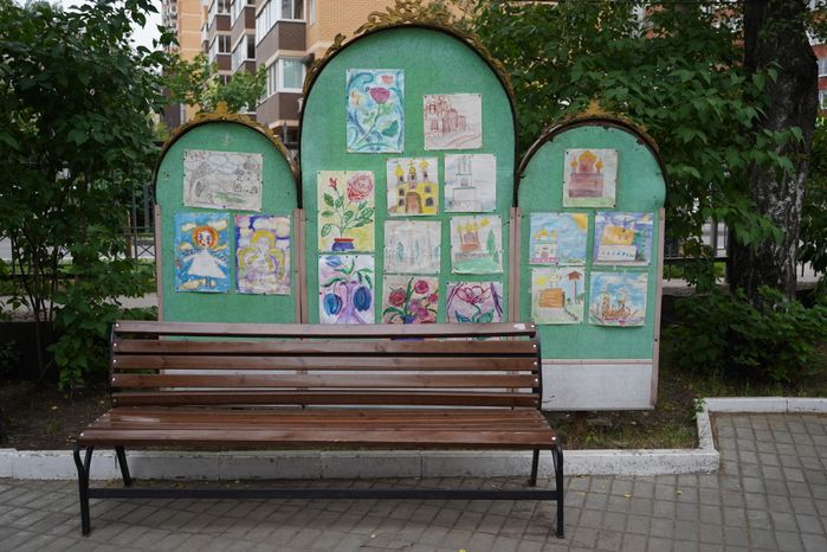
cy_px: 276
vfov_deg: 37.9
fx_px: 804
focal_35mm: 35
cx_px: 414
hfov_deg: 54.4
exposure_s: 1/160
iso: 250
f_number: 4
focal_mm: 35
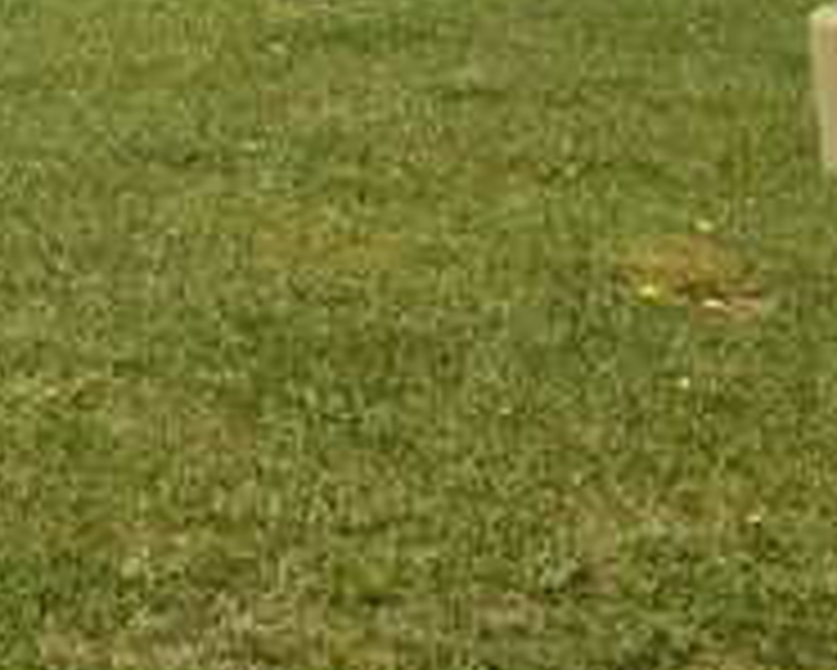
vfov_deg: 9.2
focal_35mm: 155
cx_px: -1112
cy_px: -821
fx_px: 3842
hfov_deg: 10.8
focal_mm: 20
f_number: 10
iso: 100
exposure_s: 1/200
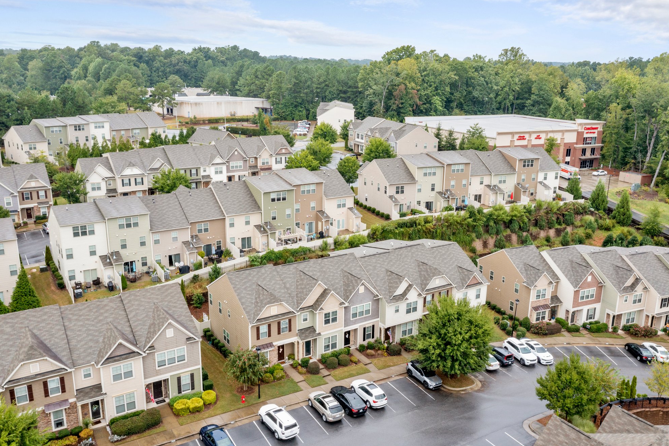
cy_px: 230
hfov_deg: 63.6
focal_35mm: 29
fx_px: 539
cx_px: 345
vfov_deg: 45.0
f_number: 8
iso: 100
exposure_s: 1/100
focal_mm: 10.26
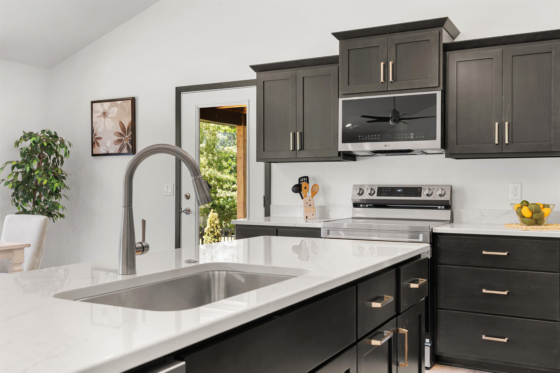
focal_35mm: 35
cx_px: 280
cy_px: 186
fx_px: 544
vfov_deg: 37.9
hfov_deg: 54.4
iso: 100
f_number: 8
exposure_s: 2.5
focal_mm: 35
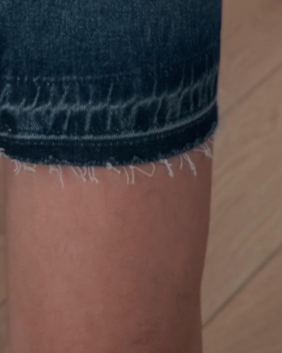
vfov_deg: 10.1
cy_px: -653
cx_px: 227
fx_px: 1564
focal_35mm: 150
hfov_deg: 10.3
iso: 64
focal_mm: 6.76
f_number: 1.78
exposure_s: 1/205
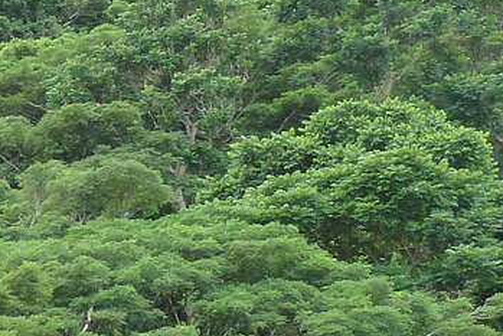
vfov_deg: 6.8
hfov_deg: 9.8
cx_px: -349
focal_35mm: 200
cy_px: 349
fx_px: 2795
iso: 125
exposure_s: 1/100
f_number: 4
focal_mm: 6.9
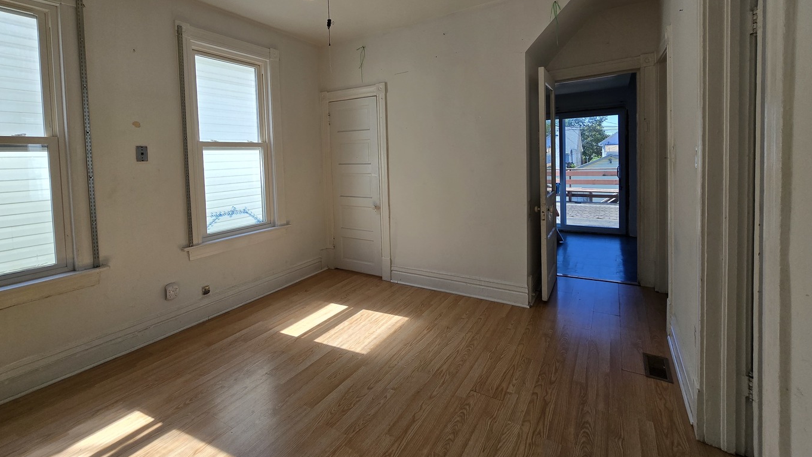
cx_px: 388
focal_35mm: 15
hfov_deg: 102.9
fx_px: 323
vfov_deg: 69.6
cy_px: 176
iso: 50
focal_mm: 2.2
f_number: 2.2
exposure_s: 1/417
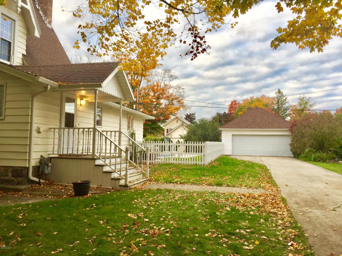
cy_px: 128
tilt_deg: +5.5
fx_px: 287
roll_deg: -2.2
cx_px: 171
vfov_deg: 48.2
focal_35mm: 29
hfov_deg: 61.7
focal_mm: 4.15
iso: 32
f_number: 2.2
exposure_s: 1/120
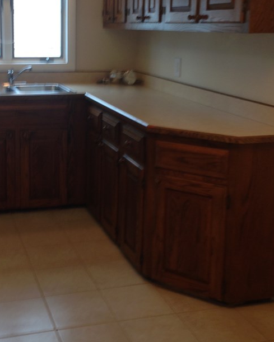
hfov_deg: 27.8
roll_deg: +0.5
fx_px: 547
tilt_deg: -8.5
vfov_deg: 34.5
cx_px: 73
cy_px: 122
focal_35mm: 54
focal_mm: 4.12
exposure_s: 1/24
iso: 50
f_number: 2.4
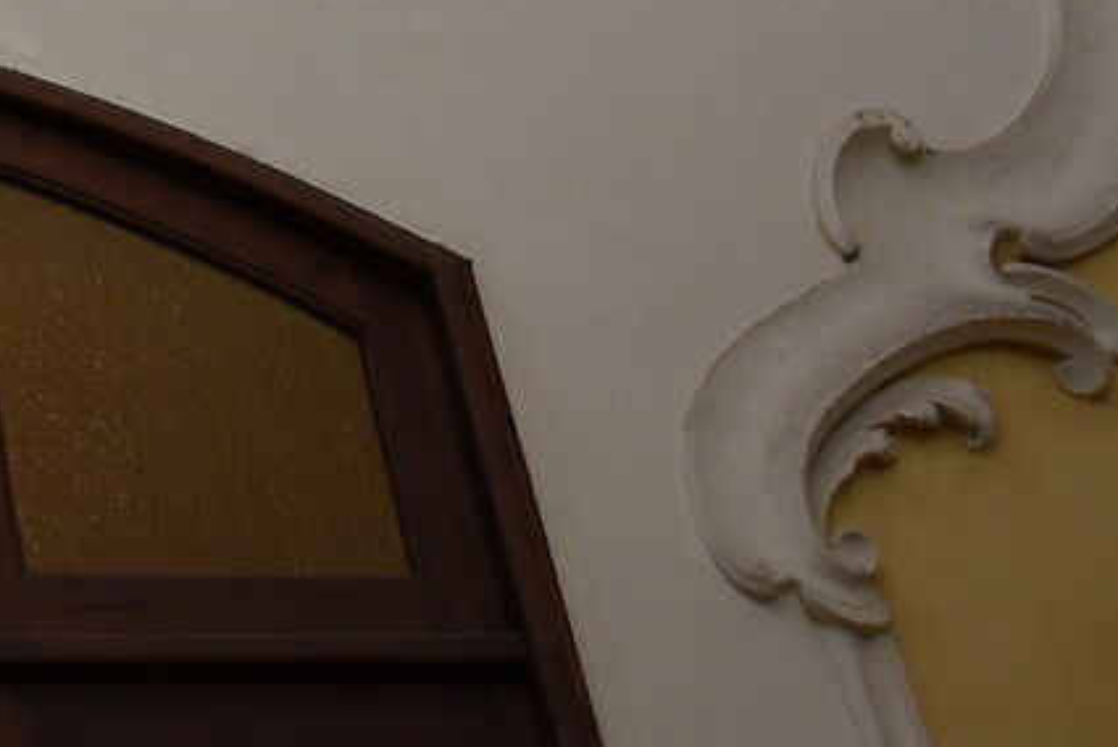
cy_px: -892
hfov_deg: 16.4
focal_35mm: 113
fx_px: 3512
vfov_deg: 10.8
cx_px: -589
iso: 500
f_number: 1.8
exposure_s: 1/125
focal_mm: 20
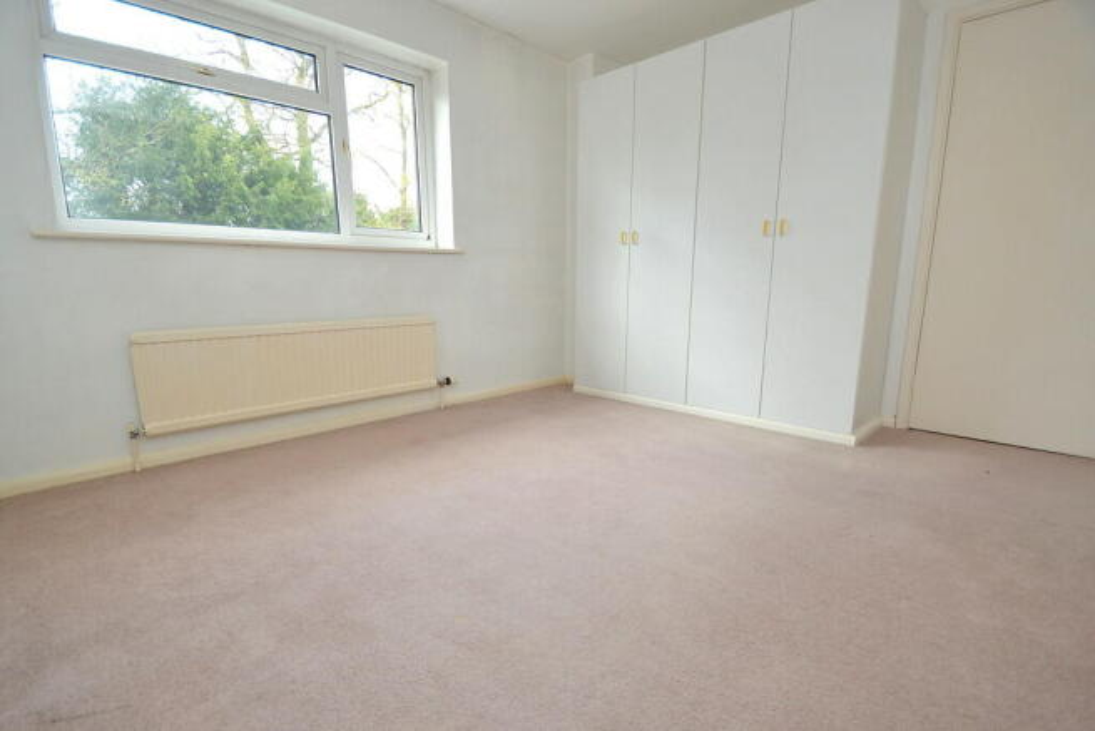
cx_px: 548
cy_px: 366
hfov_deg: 100.4
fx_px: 456
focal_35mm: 15
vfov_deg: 77.4
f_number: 4
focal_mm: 10
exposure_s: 1/60
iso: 250
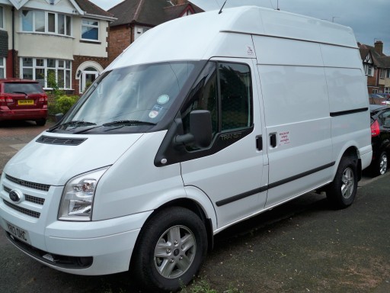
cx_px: 195
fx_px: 394
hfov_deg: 52.6
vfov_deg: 40.7
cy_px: 146
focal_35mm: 35
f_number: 3.1
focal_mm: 6.3
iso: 64
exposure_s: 1/400
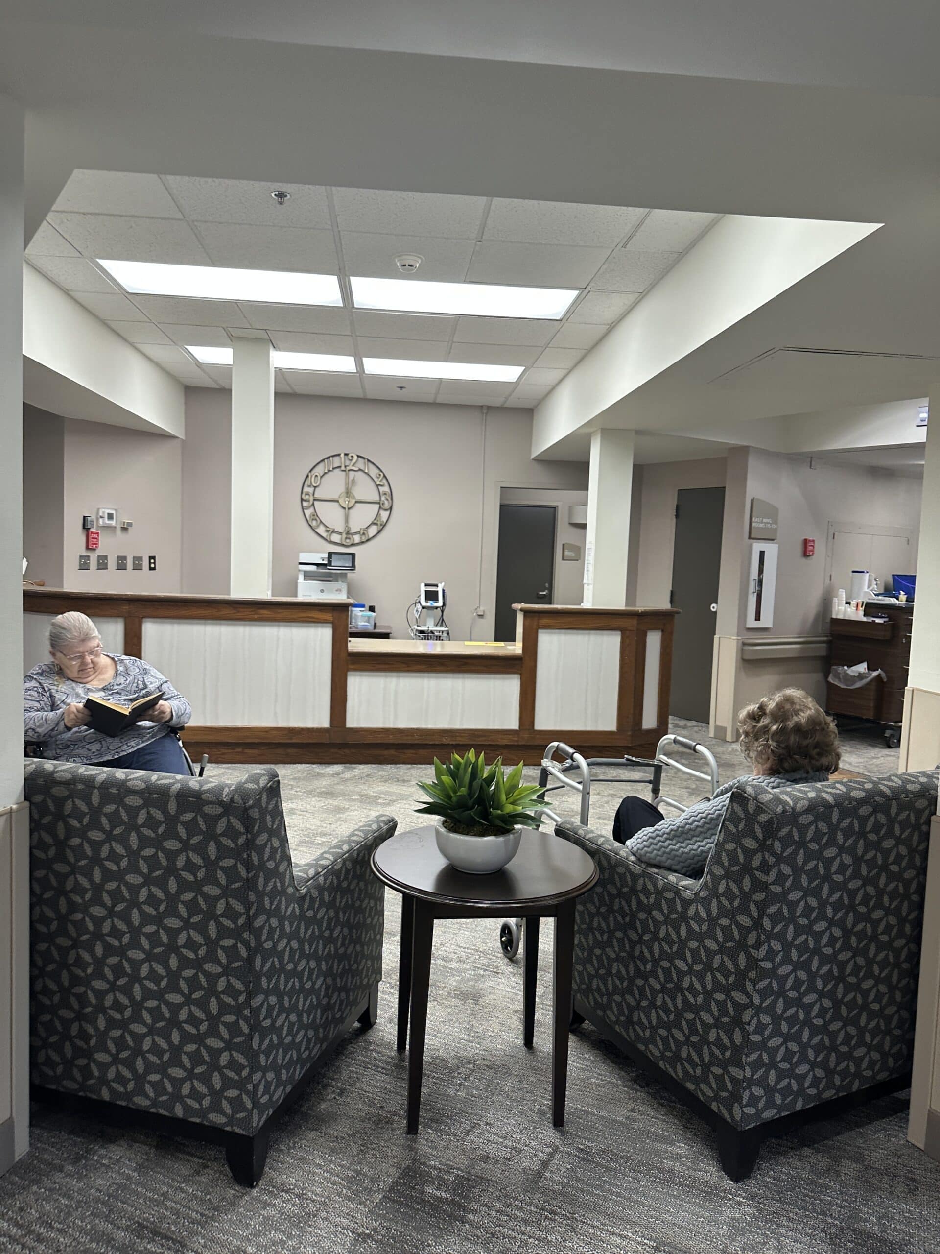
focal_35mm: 24
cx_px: 470
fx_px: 869
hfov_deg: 56.8
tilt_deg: -2.3
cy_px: 627
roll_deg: +0.0
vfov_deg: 71.6
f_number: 1.78
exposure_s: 1/60
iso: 125
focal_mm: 6.86
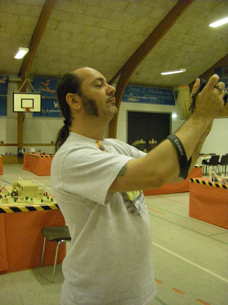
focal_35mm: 38
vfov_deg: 49.0
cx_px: 114
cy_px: 152
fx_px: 334
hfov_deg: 37.7
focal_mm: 6.3
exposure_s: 1/25
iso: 800
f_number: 3.5
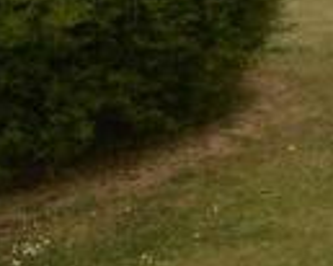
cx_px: 777
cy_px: -57
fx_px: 847
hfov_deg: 14.9
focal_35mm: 86
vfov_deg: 17.0
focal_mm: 12
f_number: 6.3
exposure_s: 1/160
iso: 100
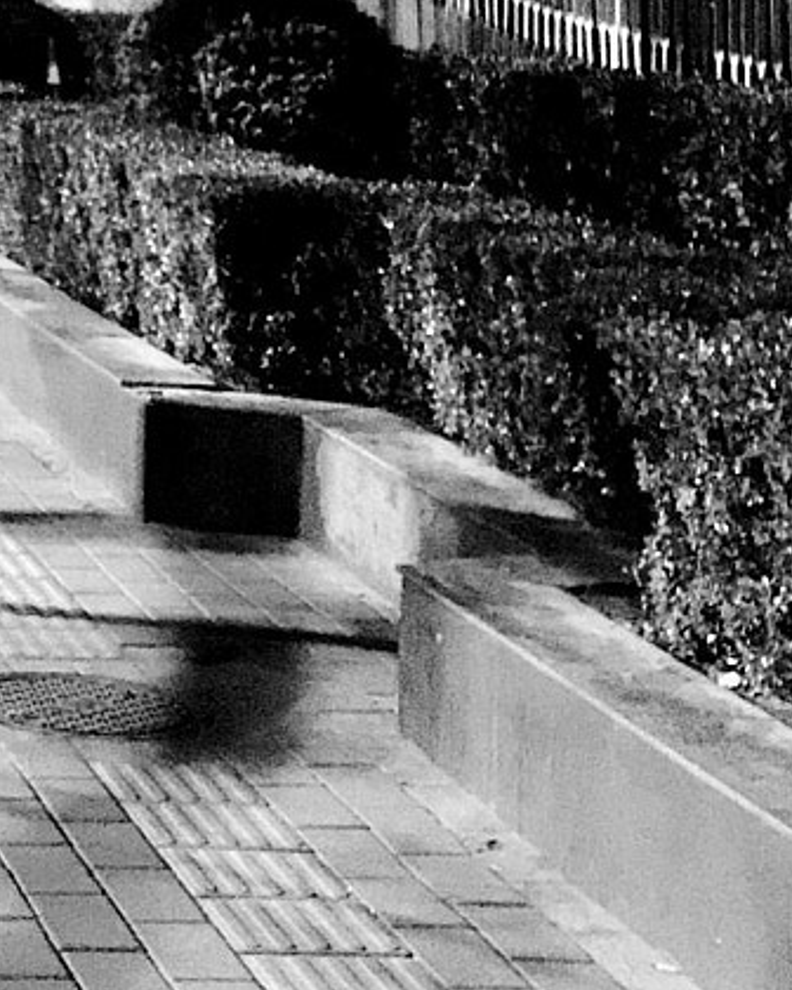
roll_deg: -1.2
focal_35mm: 104
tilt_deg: +4.6
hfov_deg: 13.6
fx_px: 3047
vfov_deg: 17.3
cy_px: -321
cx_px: -519
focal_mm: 3.99
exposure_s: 1/4
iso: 250
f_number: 1.8
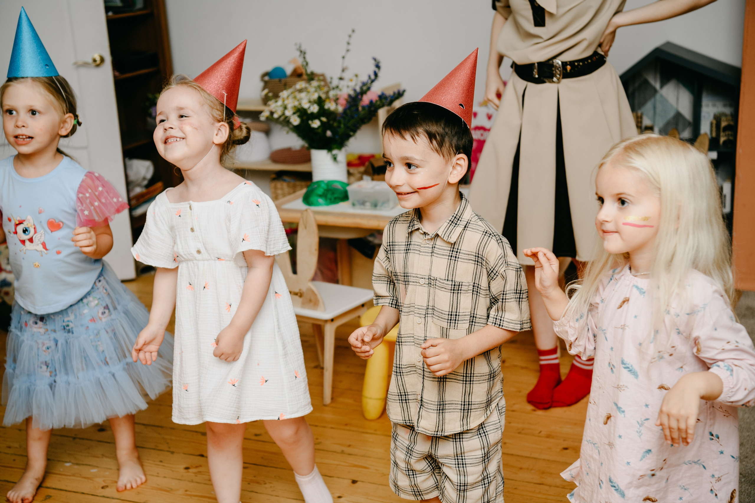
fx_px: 1091
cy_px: 252
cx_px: 378
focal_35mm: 52
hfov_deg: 38.2
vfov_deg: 26.0
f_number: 4
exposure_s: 1/160
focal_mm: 52
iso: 125
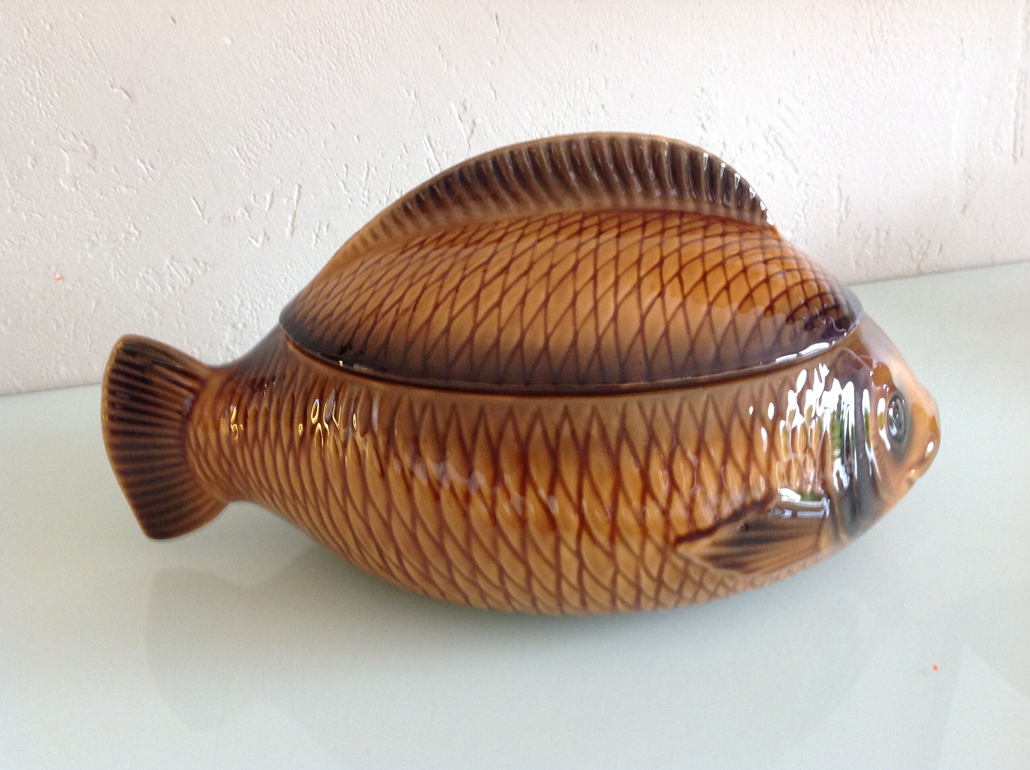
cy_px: 385
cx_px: 515
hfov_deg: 52.7
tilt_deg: -25.0
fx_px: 1040
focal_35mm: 35
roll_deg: +0.1
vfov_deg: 40.6
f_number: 2.4
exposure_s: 1/15
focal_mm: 4.28
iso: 200
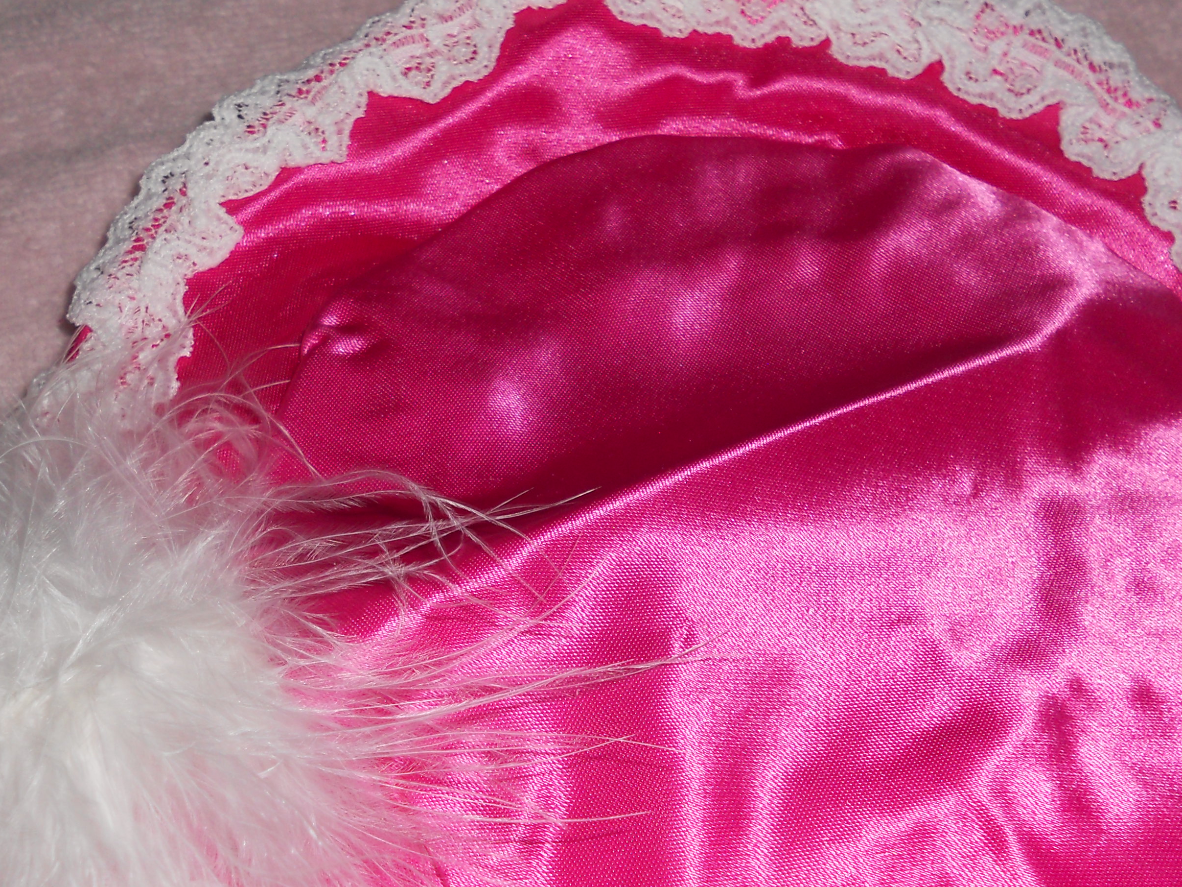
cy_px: 647
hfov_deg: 36.1
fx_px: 1810
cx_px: 506
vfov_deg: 27.2
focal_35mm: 53
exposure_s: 1/25
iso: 80
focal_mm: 5.8
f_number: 8.8
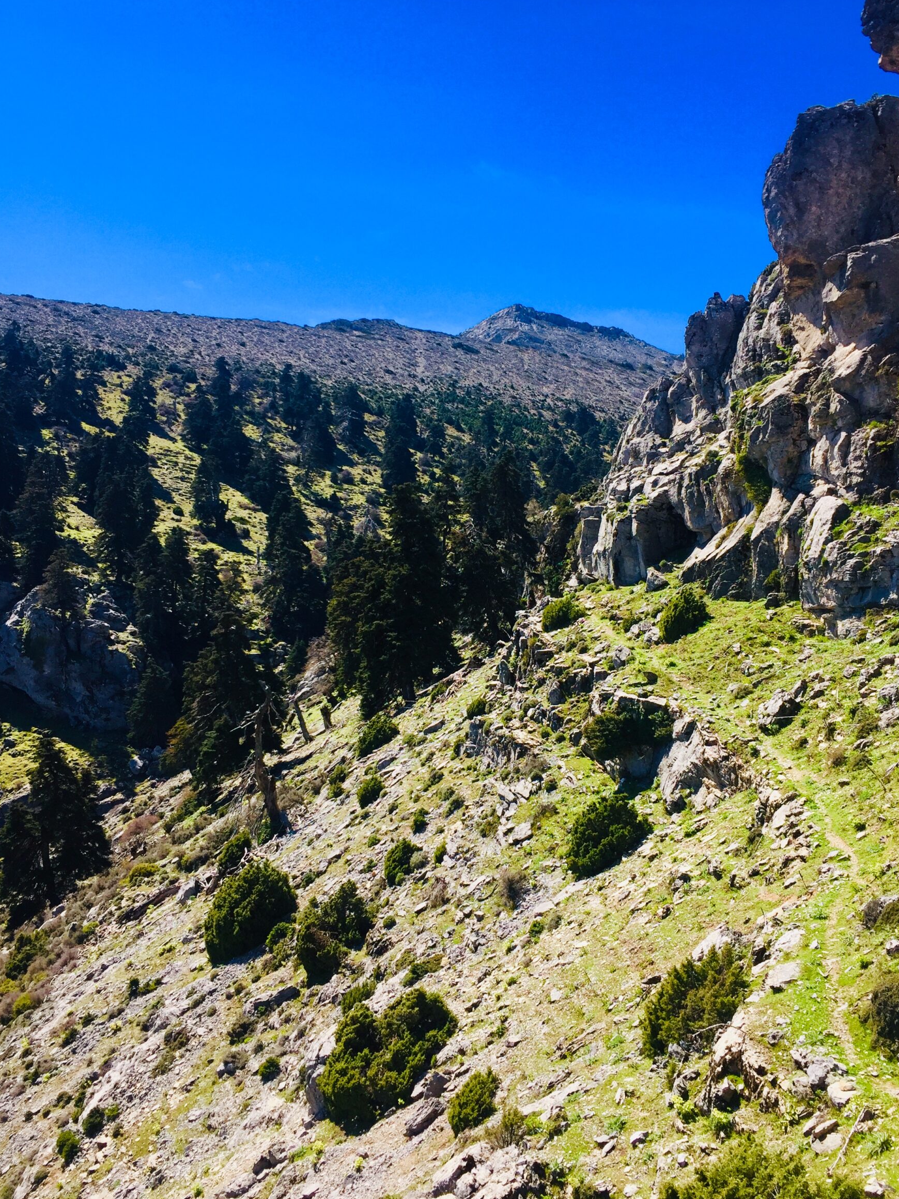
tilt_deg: +3.9
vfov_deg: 56.8
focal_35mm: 32
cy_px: 572
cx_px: 488
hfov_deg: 44.1
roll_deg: -0.8
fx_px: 1108
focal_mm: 4.15
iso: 32
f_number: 2.2
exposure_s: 1/1236
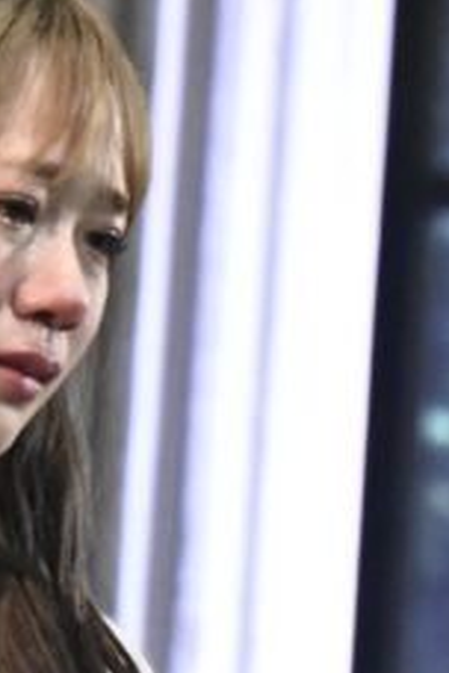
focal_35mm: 1103
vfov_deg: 1.9
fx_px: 20634
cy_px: 981
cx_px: 1713
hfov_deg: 1.2
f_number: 5.6
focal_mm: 140
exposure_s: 1/800
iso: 2500
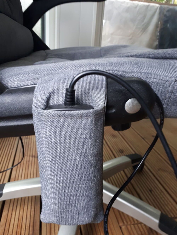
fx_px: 184
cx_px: 88
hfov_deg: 51.4
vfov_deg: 65.3
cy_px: 118
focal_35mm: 27
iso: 160
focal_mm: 3.6
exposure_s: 1/33
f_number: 1.9
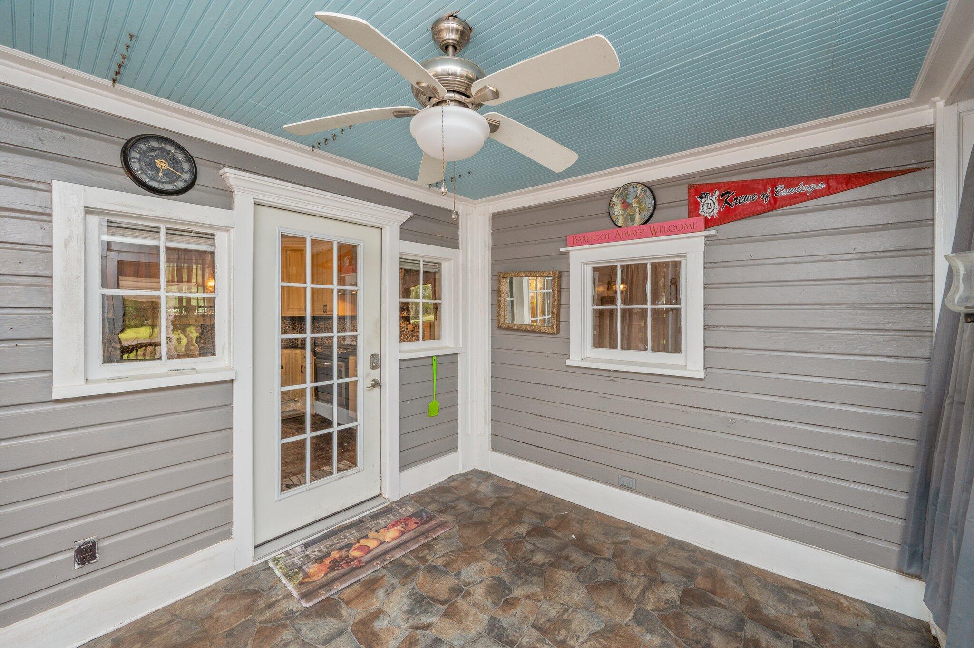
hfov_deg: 104.3
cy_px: 324
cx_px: 487
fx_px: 378
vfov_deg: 81.1
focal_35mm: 14
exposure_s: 1/30
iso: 500
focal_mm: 14
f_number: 9
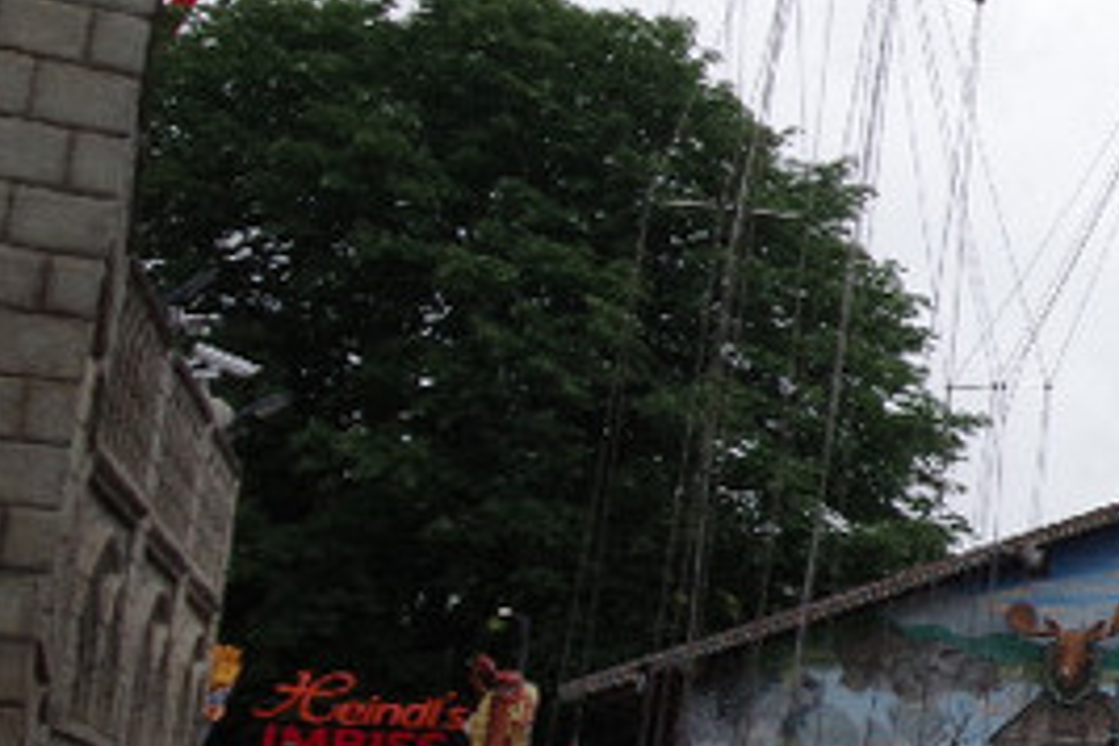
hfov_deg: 18.3
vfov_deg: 16.8
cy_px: 419
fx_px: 2518
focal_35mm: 81
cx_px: 2142
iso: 800
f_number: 9
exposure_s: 1/800
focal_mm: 12
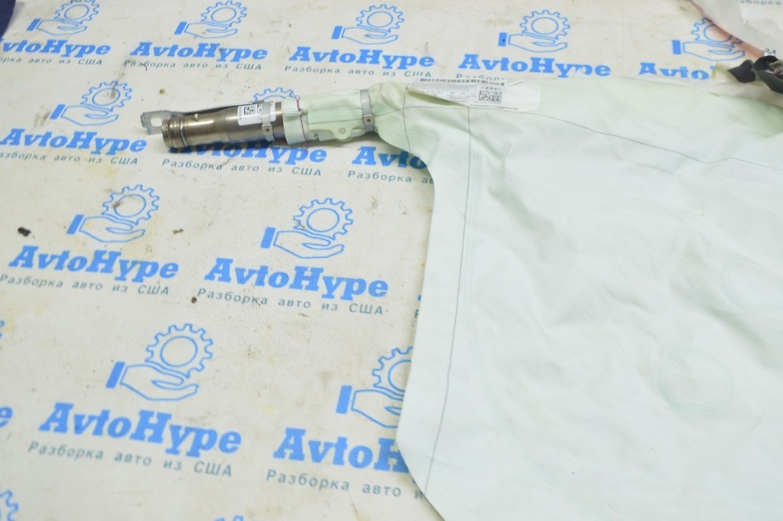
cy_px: 260
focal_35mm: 39
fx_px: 848
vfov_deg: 34.2
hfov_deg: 49.6
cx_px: 392
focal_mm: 26
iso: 400
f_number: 5.6
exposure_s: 1/20
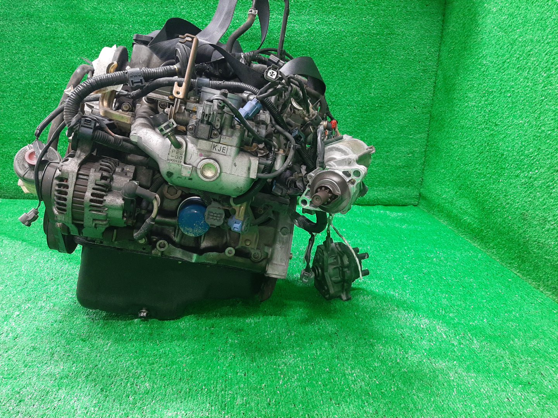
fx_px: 419
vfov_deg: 53.1
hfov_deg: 67.3
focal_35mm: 26
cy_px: 209
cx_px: 279
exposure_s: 1/50
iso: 229
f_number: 1.7
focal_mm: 3.93
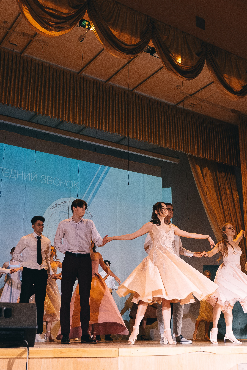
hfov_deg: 31.2
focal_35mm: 43
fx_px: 443
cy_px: 185
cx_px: 124
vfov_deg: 45.4
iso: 2000
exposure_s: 1/200
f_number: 2.8
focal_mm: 29
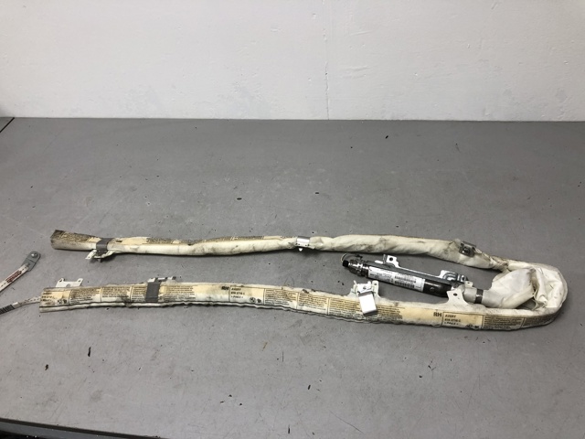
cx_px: 292
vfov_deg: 49.7
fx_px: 473
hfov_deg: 63.4
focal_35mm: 28
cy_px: 220
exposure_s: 1/33
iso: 25
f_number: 1.8
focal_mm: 4
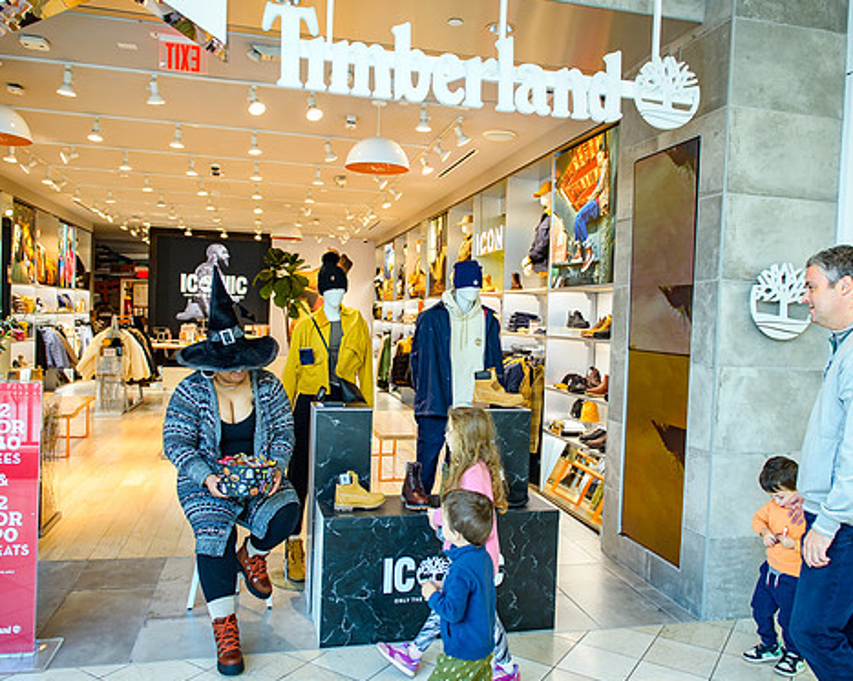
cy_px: 337
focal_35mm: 28
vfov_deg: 51.5
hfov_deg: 62.2
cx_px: 438
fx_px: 706
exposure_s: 1/200
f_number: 3.5
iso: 1250
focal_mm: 24
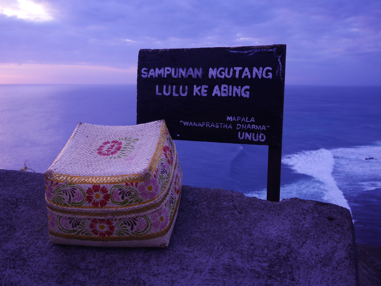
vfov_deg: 41.8
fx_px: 374
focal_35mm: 34
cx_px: 190
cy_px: 143
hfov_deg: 53.9
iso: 200
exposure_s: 1/100
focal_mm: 17
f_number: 4
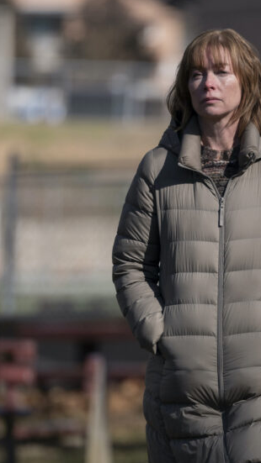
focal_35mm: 545
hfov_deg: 2.2
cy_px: 229
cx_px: 152
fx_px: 6704
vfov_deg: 4.0
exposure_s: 1/4000
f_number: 4
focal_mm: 280
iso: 400
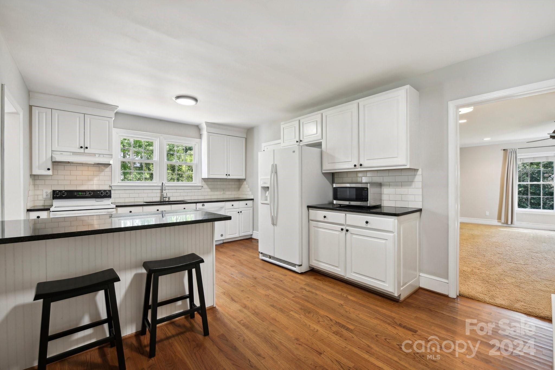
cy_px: 185
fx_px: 231
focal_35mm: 15
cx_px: 278
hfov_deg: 100.4
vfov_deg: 77.4
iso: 200
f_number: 8
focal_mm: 15
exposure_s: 1/6
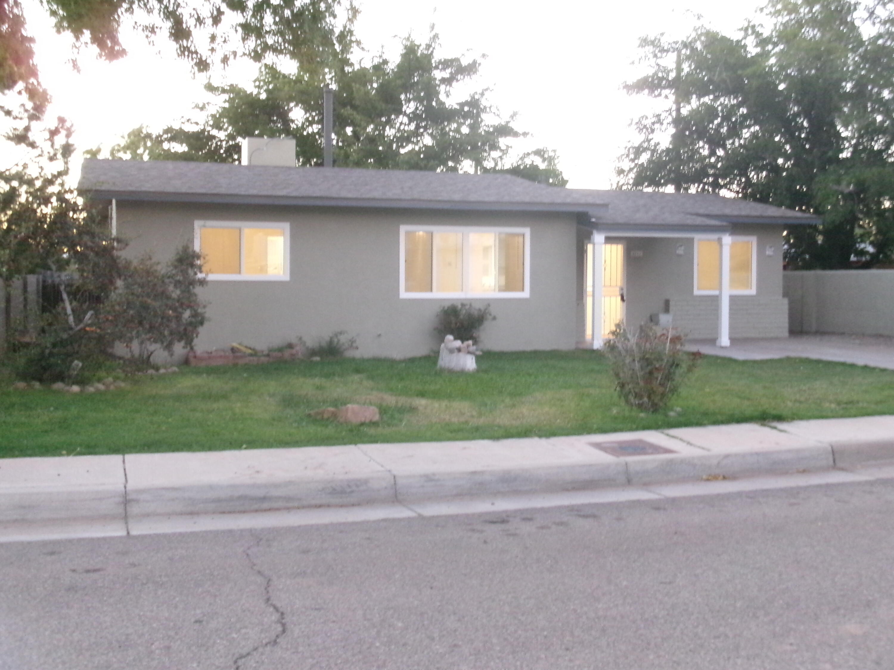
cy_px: 335
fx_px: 1111
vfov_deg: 33.6
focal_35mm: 43
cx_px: 447
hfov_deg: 43.9
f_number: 4.7
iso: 800
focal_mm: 7.8
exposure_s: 1/10
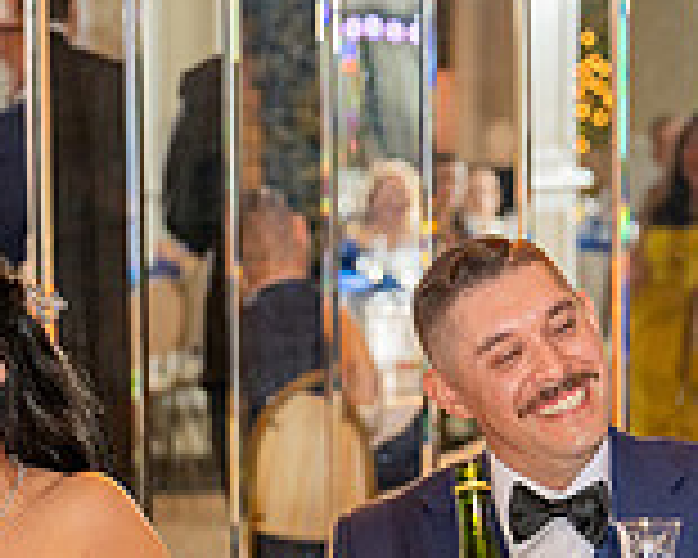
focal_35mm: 246
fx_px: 5082
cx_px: 288
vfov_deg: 6.2
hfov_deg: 7.9
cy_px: 844
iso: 640
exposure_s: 1/160
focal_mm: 70
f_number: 3.2
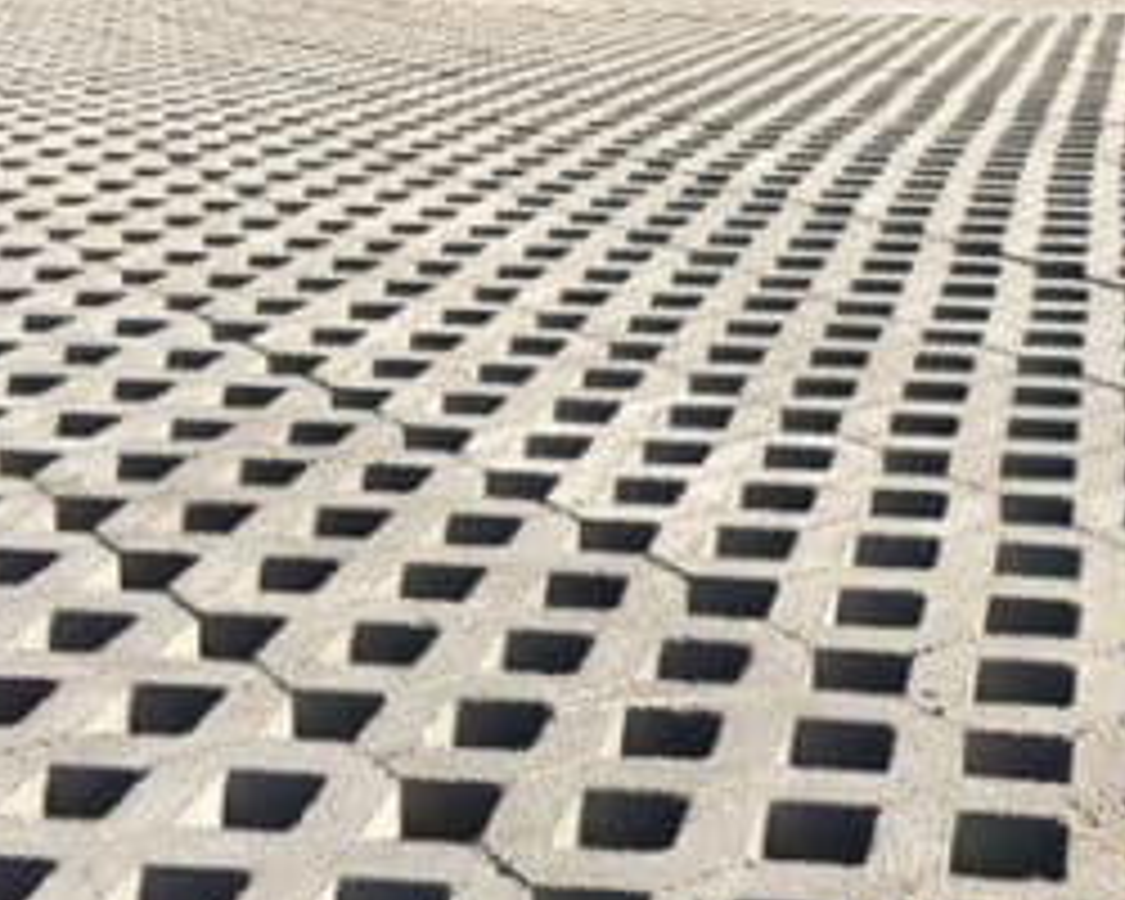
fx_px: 2064
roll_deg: +0.0
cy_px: 230
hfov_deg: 30.0
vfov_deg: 24.3
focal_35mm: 62
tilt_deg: -16.2
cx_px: 848
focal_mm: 4.15
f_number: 2.2
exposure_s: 1/1241
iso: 25
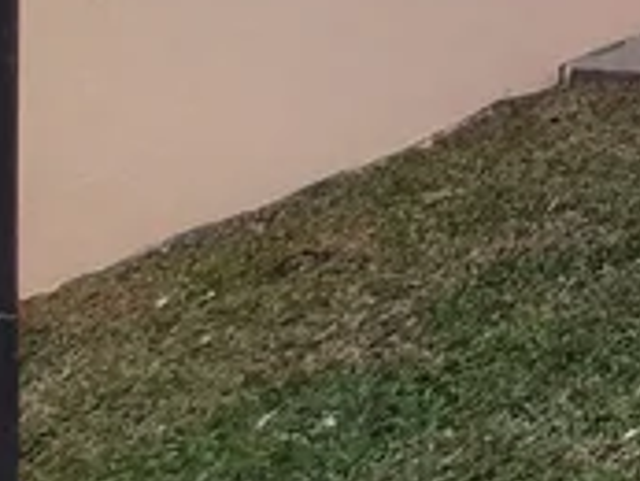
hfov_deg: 17.8
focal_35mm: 62
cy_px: -268
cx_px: 1354
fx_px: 1147
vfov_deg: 20.0
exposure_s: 1/392
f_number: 2.2
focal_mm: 1.74
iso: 50
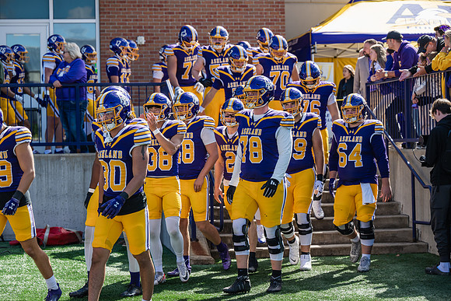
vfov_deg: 14.9
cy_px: 150
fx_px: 1153
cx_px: 226
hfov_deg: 22.1
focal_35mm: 92
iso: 100
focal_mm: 92
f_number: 3.5
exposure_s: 1/400
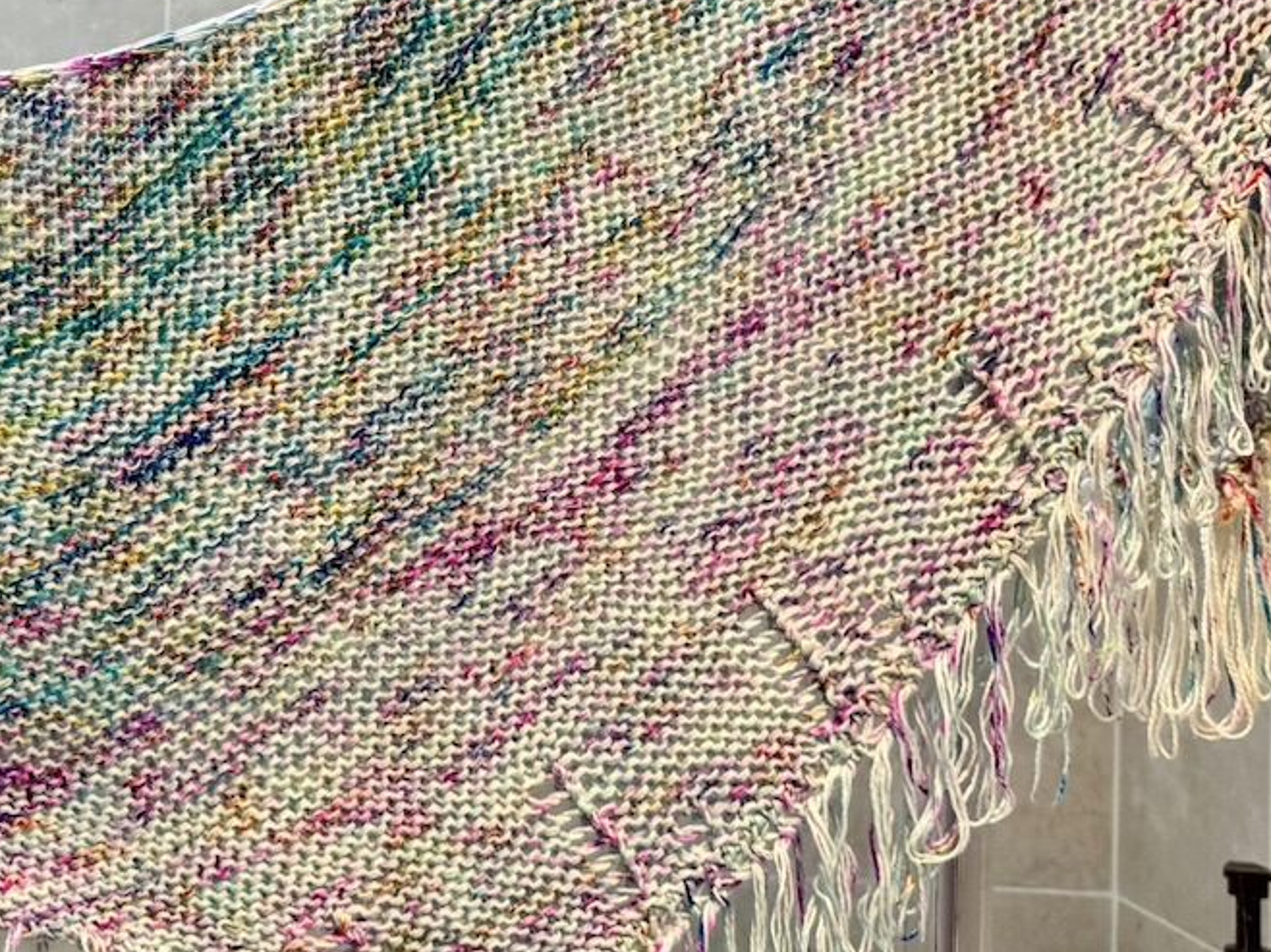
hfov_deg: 25.1
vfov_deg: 19.8
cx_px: -77
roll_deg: -2.1
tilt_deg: +2.6
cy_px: 122
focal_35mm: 73
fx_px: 2679
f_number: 1.78
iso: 125
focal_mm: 6.76
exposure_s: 1/60
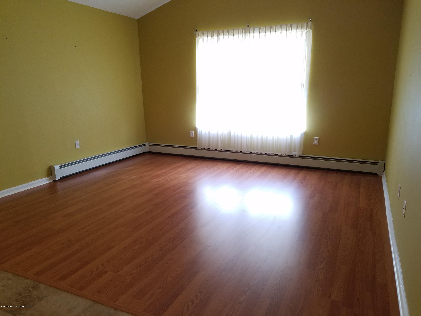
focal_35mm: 26
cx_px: 210
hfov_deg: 67.3
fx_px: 316
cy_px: 158
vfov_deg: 53.1
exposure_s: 1/40
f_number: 1.7
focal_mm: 4.2
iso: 160
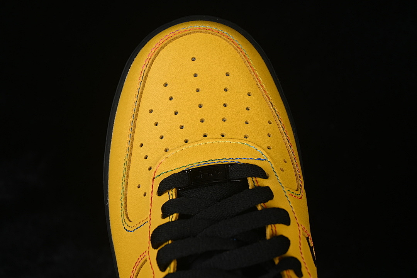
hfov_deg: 27.0
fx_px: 869
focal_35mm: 75
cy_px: 139
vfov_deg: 18.2
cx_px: 208
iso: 160
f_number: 7.1
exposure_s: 1/80
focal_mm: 50
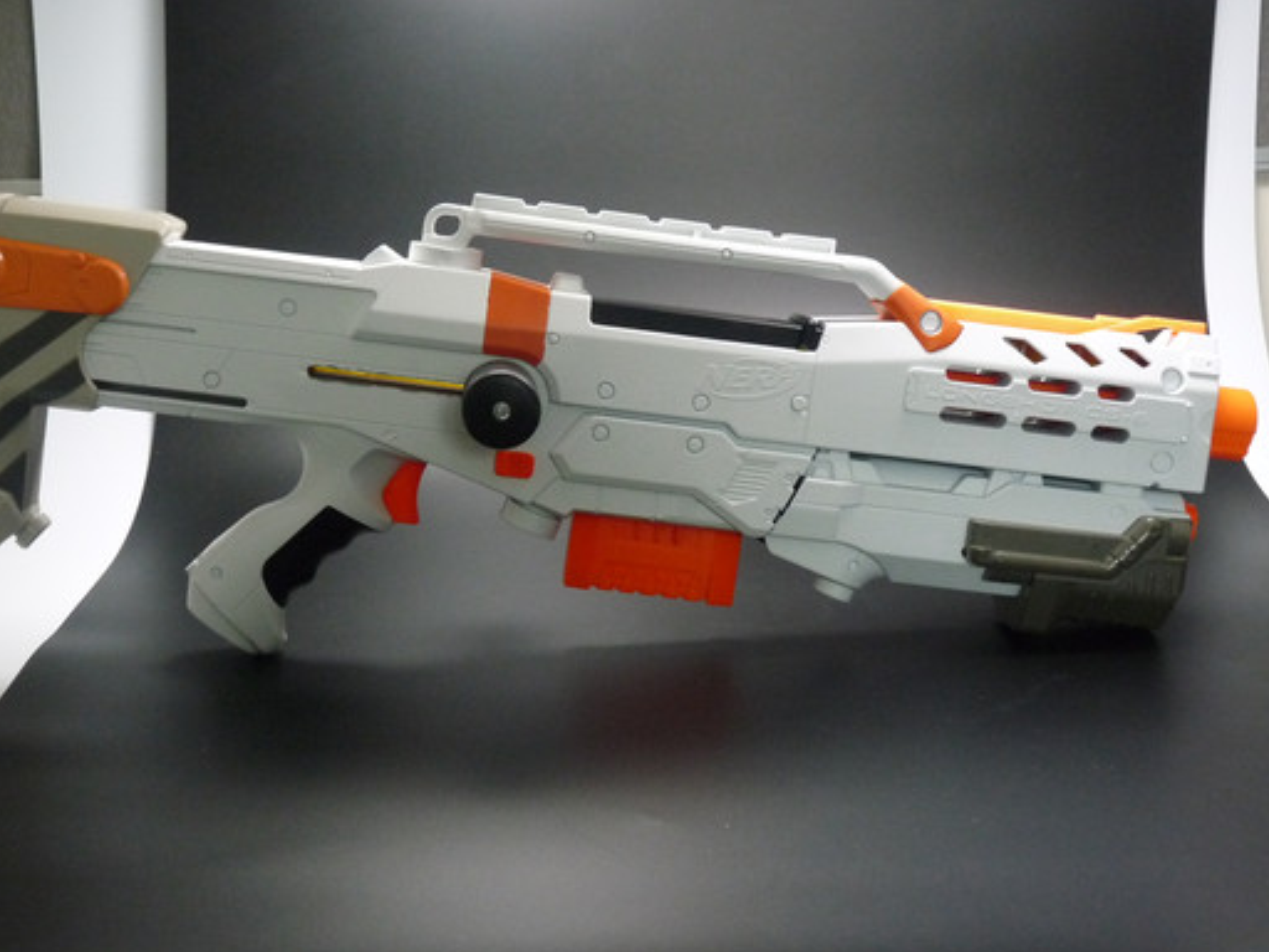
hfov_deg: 38.1
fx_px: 1833
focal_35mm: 50
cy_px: 392
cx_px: 535
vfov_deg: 29.1
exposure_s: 1/50
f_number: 3
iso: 400
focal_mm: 7.2
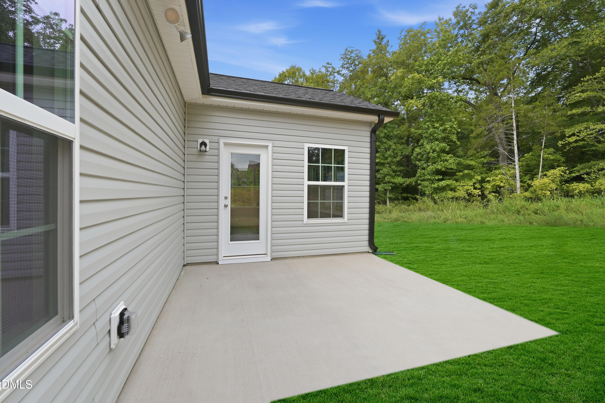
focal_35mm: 15
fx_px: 245
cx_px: 302
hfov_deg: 101.9
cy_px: 202
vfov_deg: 78.8
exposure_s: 1/400
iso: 250
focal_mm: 14.6
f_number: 9
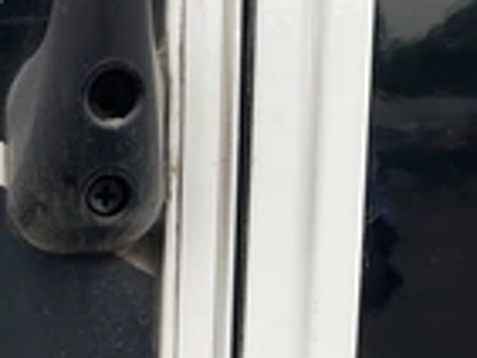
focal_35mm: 82
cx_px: -142
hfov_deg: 21.5
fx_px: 1131
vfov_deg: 17.3
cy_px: 415
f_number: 1.8
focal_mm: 3
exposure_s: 1/149
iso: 20
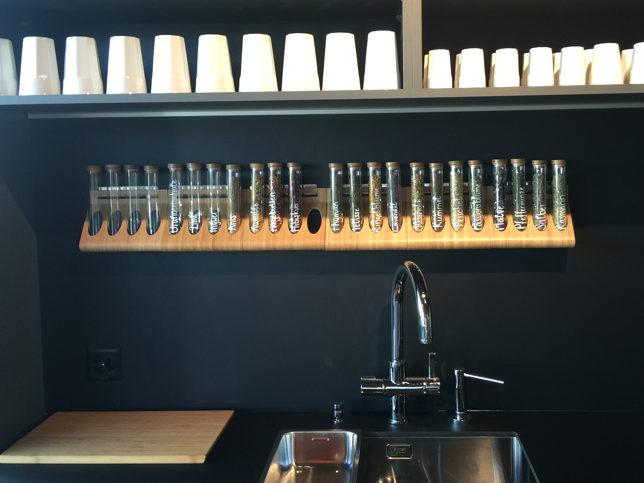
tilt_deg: -5.4
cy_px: 218
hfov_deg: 50.0
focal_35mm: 37
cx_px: 370
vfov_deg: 38.6
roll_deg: +0.0
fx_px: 688
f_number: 2.2
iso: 40
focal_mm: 4.15
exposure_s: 1/33
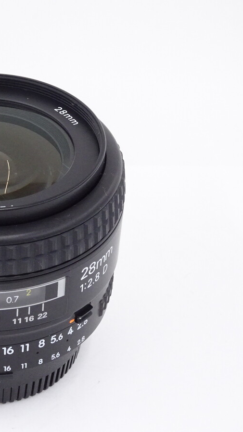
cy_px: 216
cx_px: -25
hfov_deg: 12.0
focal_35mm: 99
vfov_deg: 21.6
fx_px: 1134
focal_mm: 11.66
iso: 640
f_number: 5
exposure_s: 1/60
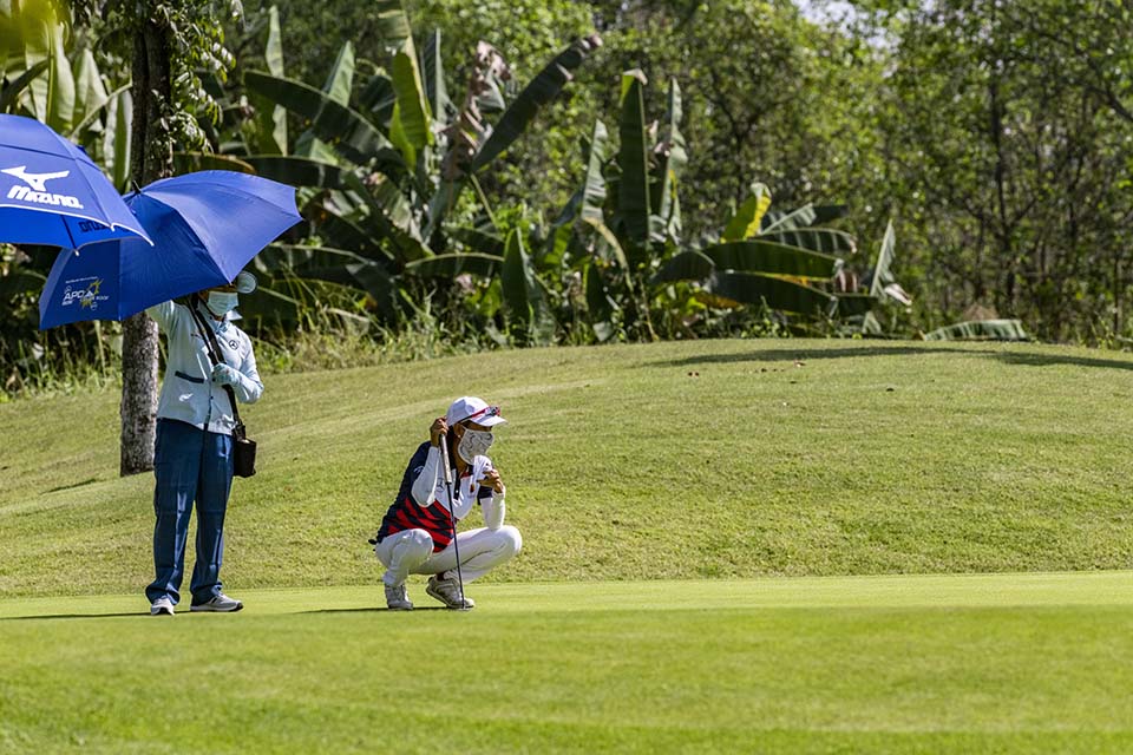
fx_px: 12588
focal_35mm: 400
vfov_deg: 3.4
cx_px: 566
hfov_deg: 5.2
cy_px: 378
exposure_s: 1/4000
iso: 900
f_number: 9
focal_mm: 400
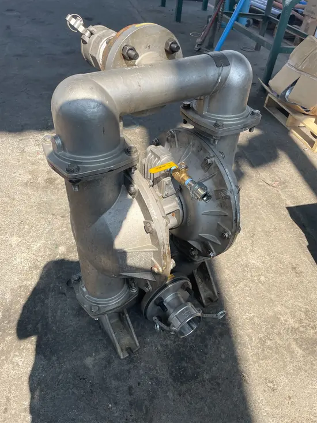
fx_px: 317
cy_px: 212
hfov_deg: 53.1
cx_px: 158
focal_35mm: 26
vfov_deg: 67.3
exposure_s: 1/1182
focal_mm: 4.2
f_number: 1.6
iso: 32
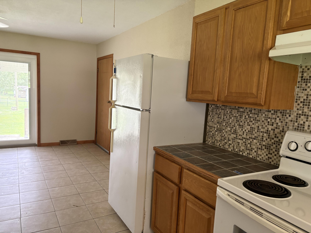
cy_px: 116
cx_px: 156
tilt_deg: -6.9
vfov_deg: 53.1
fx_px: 234
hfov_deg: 67.3
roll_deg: -2.9
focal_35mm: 26
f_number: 1.6
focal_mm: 5.96
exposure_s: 1/60
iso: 250
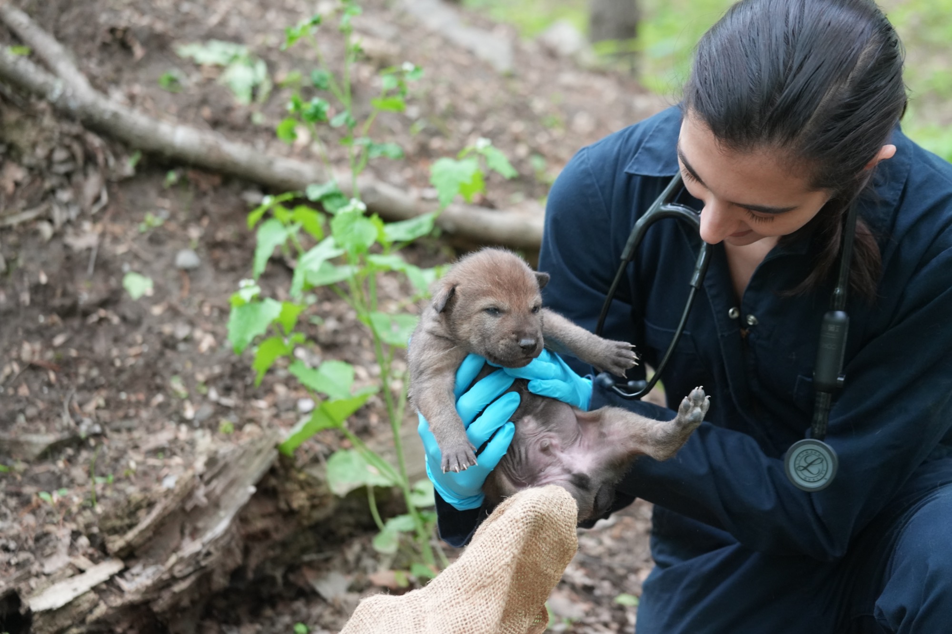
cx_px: 476
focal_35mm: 84
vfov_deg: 16.3
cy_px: 317
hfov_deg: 24.2
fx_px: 2221
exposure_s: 1/160
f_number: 5
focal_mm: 84
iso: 2500
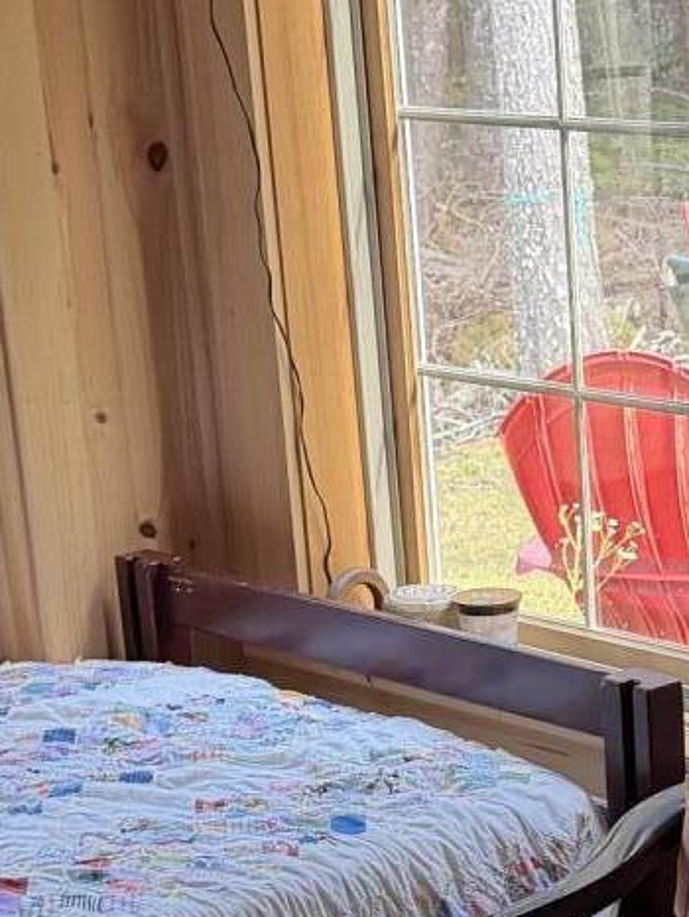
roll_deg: +0.5
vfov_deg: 18.9
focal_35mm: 103
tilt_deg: -17.9
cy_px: 738
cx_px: 846
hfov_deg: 13.9
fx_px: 2731
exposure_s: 1/77
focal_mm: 6.76
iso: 200
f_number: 1.78
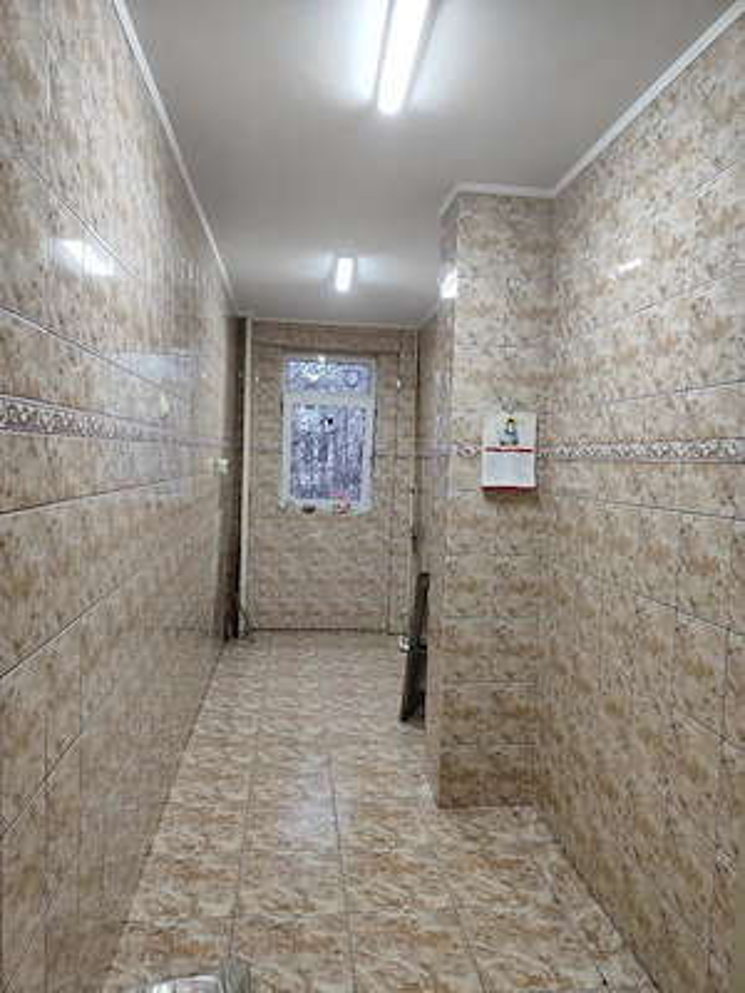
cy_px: 496
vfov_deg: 73.9
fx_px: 660
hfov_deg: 58.9
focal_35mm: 23
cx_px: 372
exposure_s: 1/50
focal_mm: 5.59
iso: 631
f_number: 1.88
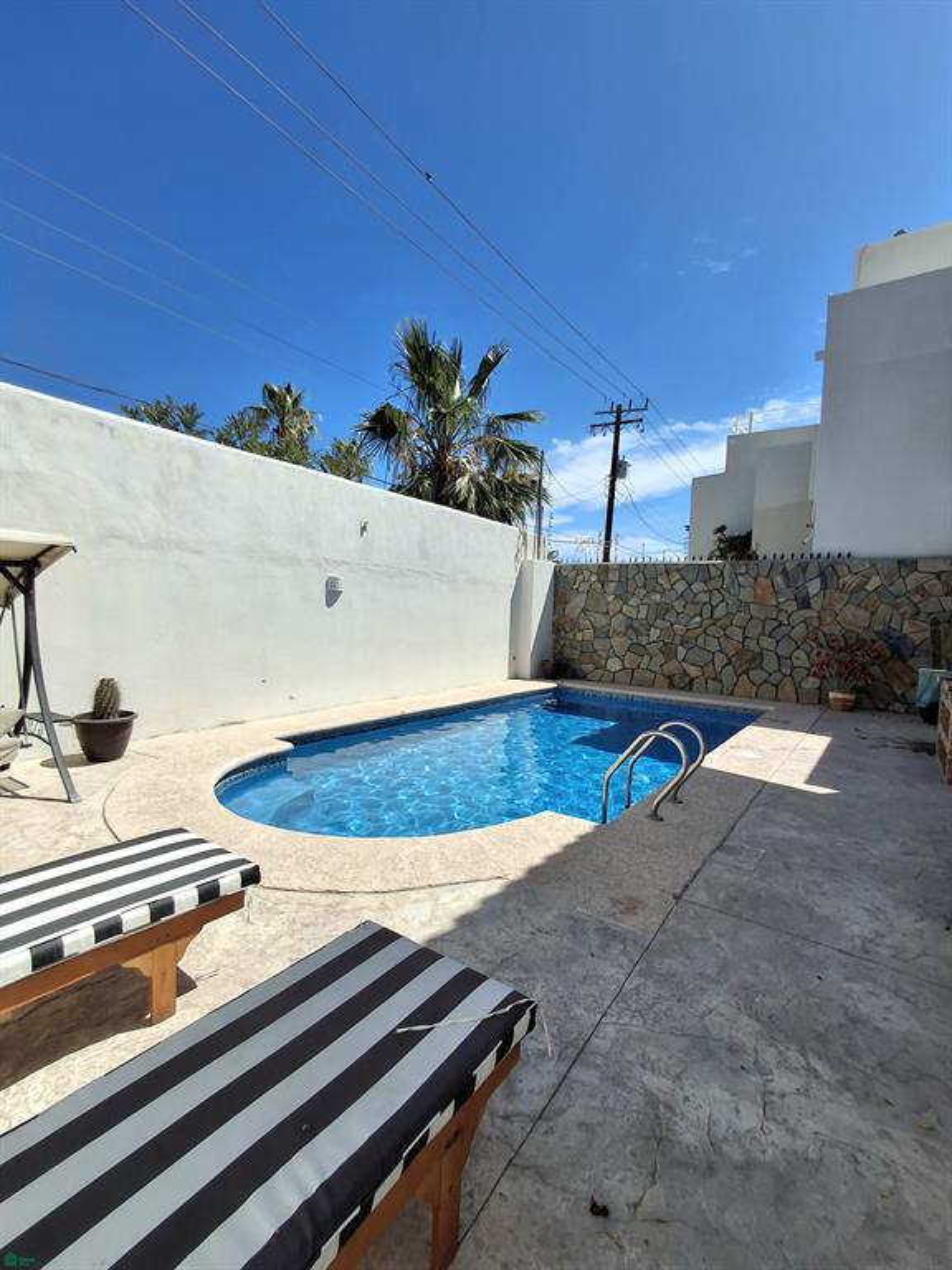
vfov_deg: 94.5
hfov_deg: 78.1
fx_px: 587
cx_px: 476
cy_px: 635
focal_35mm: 16
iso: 40
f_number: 2.2
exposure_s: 1/2500
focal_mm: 1.64
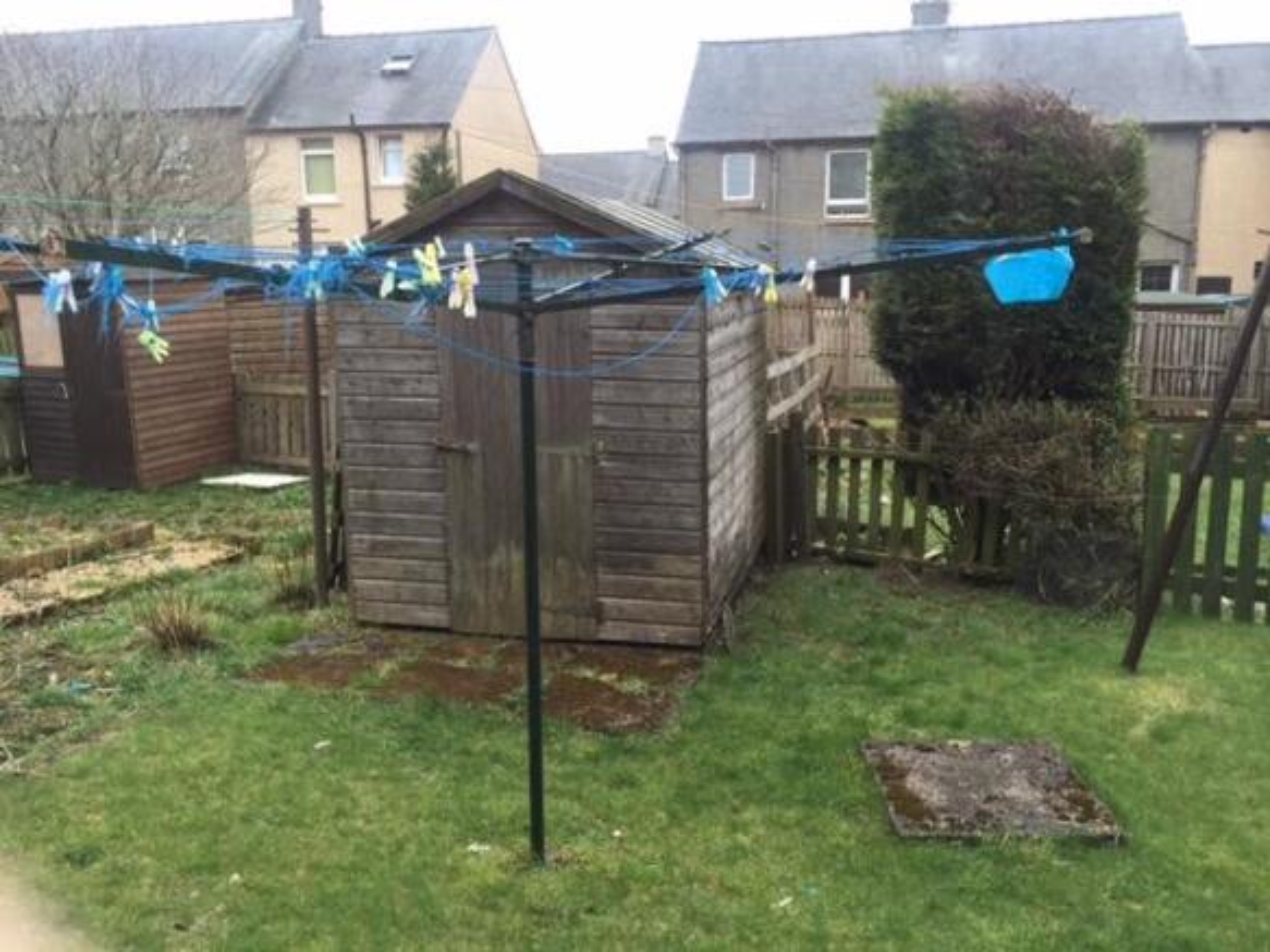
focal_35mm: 29
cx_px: 635
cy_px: 476
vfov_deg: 48.2
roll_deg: +0.3
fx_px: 1064
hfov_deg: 61.7
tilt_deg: -9.5
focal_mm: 4.15
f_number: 2.2
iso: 32
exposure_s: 1/120
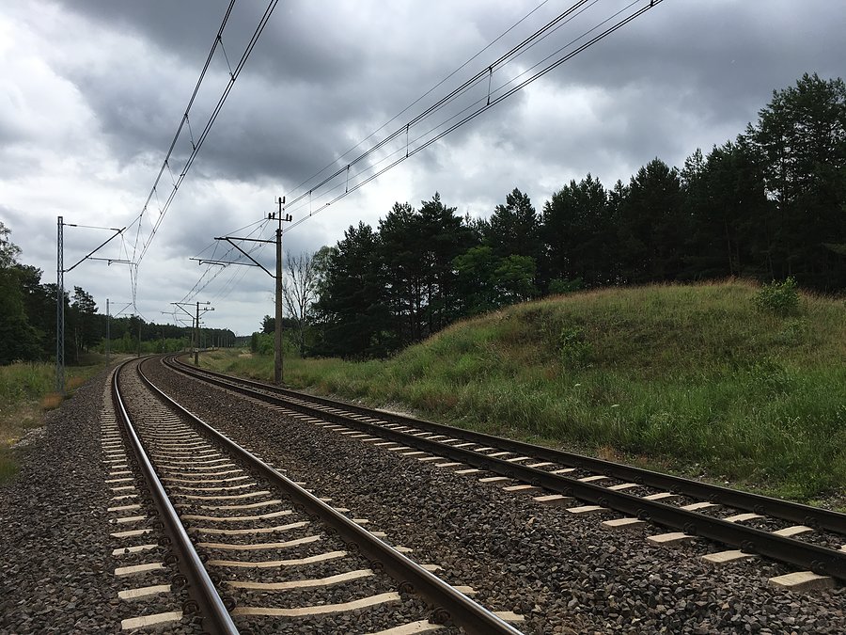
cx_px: 423
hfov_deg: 61.7
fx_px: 709
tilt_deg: +1.3
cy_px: 318
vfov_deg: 48.2
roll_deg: +2.0
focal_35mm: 29
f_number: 2.2
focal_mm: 4.15
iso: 25
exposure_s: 1/1832
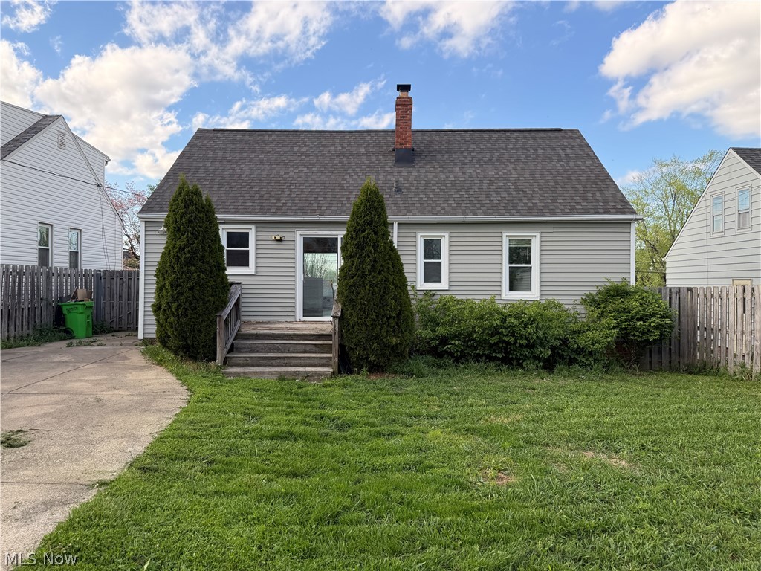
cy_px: 286
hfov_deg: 71.6
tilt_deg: +0.2
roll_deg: +0.0
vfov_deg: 56.8
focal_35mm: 24
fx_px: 528
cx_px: 380
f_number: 1.78
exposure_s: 1/898
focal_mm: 6.76
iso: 80
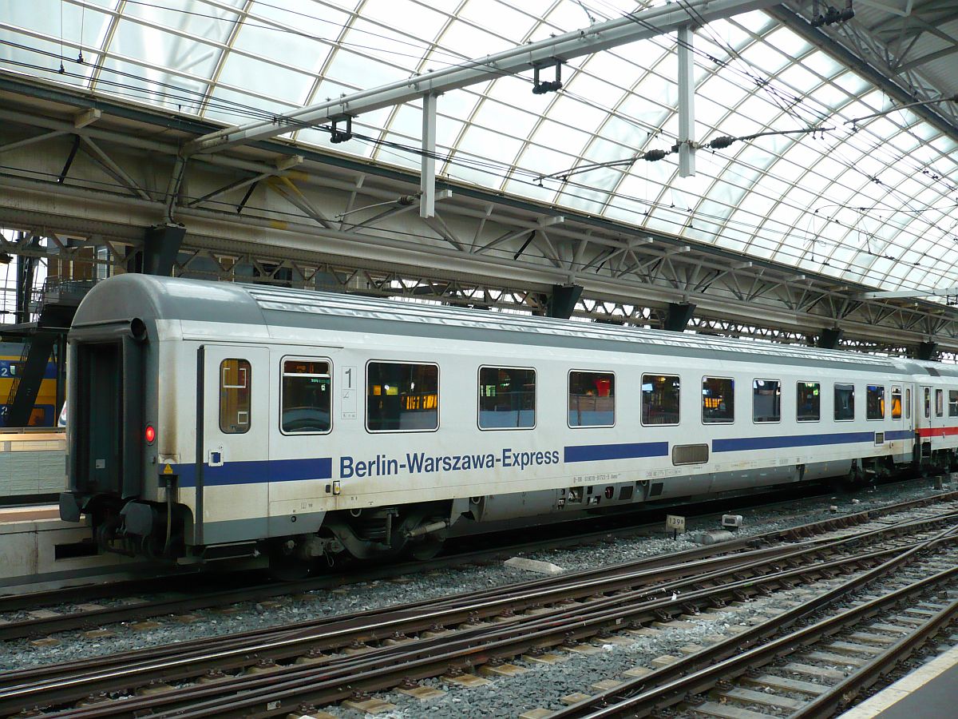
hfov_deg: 52.6
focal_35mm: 35
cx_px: 479
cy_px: 360
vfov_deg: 40.7
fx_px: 969
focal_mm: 5.8
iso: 200
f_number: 2.8
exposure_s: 1/15
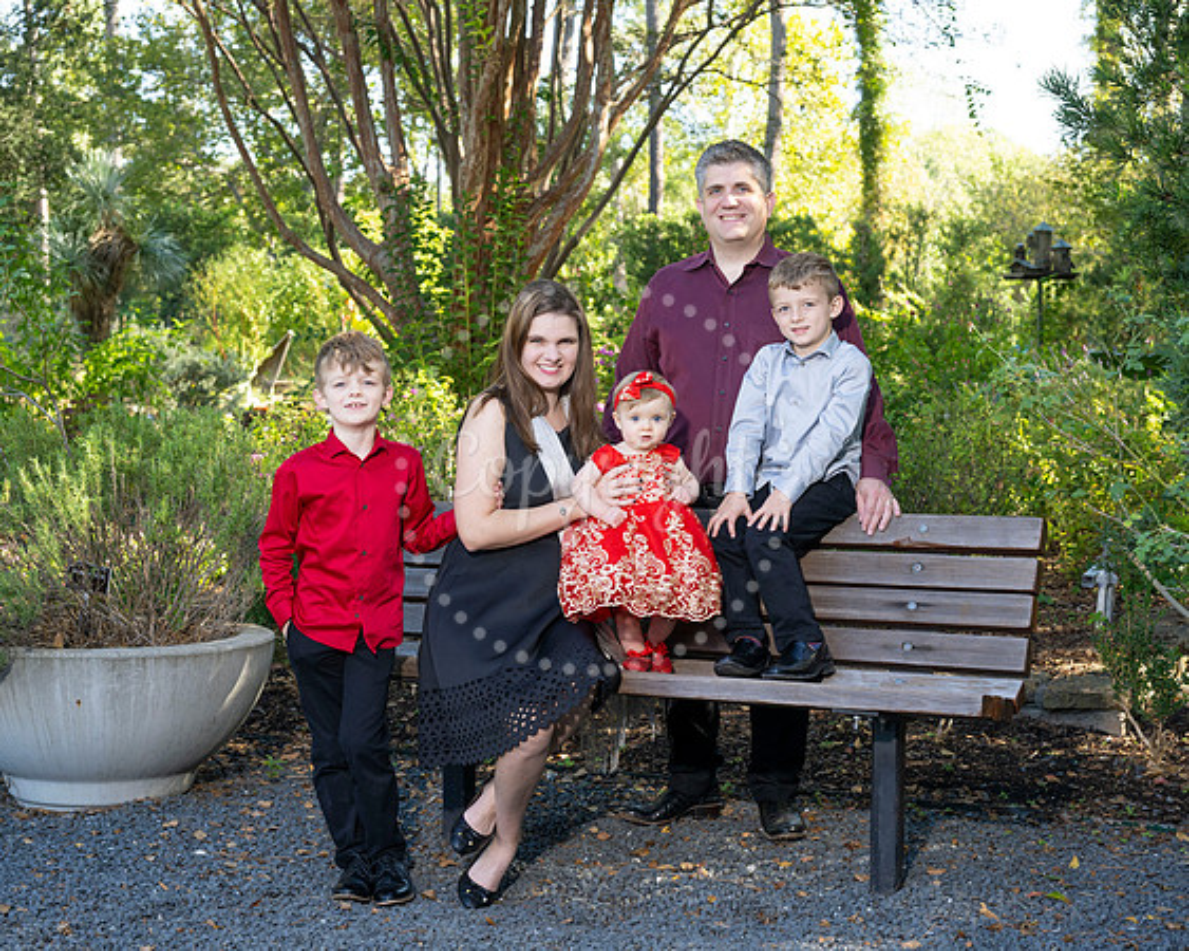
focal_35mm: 59
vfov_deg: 25.7
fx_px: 2084
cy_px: 485
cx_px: 569
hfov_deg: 31.8
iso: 320
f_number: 5.6
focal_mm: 51
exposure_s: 1/160
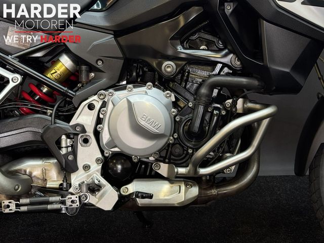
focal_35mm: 48
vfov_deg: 30.3
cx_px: 162
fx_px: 449
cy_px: 122
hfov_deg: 39.7
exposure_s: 1/50
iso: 50
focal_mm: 6.76
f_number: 1.78
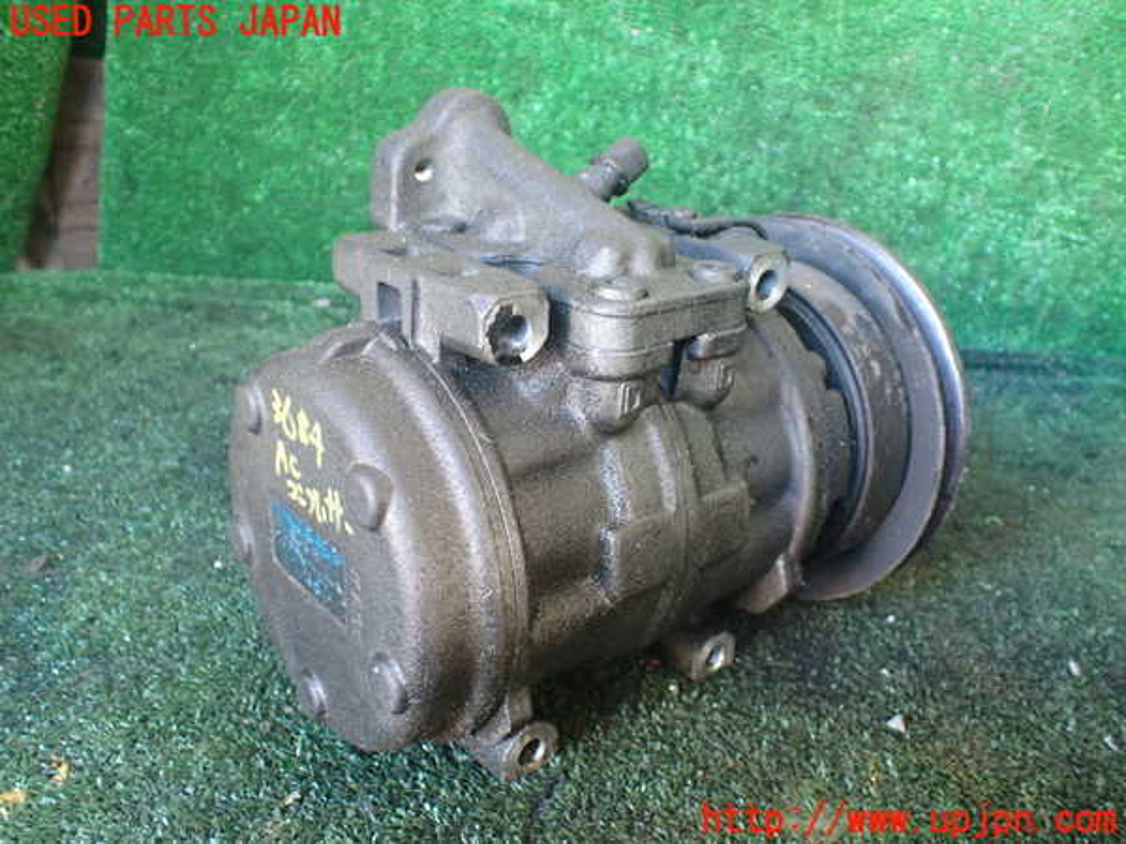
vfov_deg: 46.8
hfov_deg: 60.0
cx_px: 563
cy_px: 422
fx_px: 976
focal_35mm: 30
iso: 800
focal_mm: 5.4
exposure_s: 1/50
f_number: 2.3
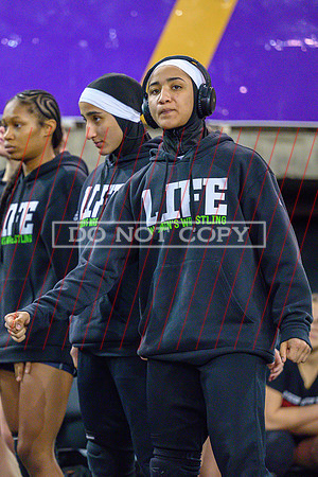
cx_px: 86
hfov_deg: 5.9
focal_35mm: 235
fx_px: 3109
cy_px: 240
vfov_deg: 8.8
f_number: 2.8
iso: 10000
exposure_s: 1/800
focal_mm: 155
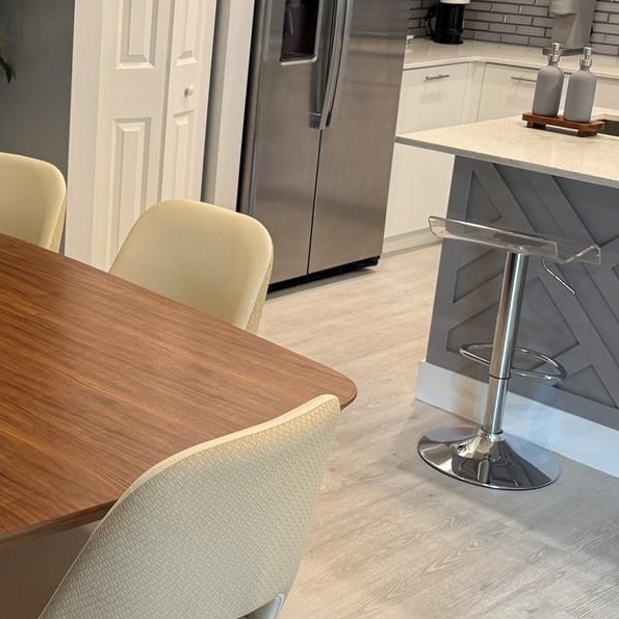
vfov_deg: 30.0
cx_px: 23
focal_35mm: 57
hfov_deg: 28.5
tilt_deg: -17.1
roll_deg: -1.4
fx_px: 1153
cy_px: 263
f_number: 1.78
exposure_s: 1/60
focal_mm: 6.76
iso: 125
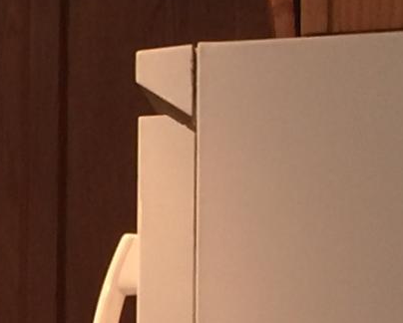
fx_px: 2507
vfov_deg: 7.3
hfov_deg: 8.5
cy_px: 490
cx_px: -529
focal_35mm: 210
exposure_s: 1/15
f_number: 2.2
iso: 40
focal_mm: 4.15
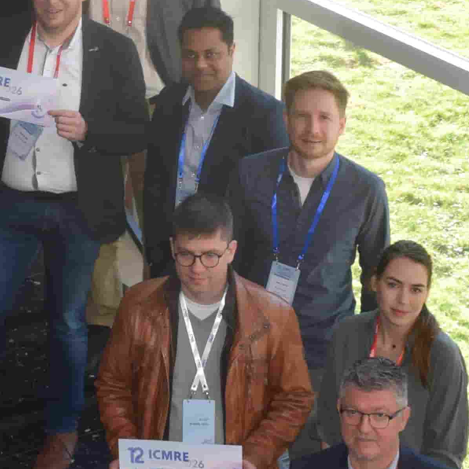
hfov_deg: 12.3
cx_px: 116
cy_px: -11
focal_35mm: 141
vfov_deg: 12.2
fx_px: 2161
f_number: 5.6
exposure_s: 1/125
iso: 250
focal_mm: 22
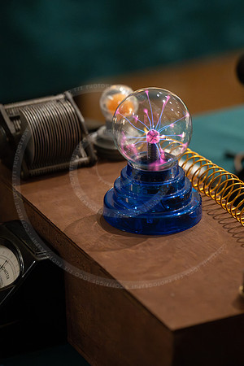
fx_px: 1677
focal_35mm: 165
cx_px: 122
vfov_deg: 12.5
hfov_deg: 8.3
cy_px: 183
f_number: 2.7
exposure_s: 1/250
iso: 4000
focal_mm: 110
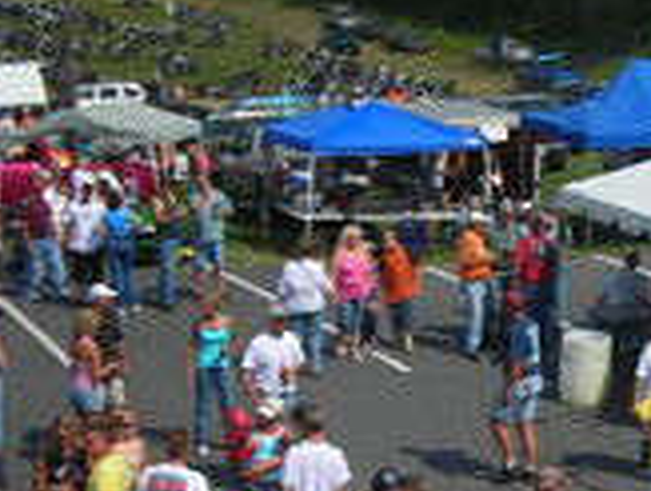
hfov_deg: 20.8
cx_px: 507
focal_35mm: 93
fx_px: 1753
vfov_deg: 15.8
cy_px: 391
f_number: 6.4
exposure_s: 1/268
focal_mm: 6.3
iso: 50
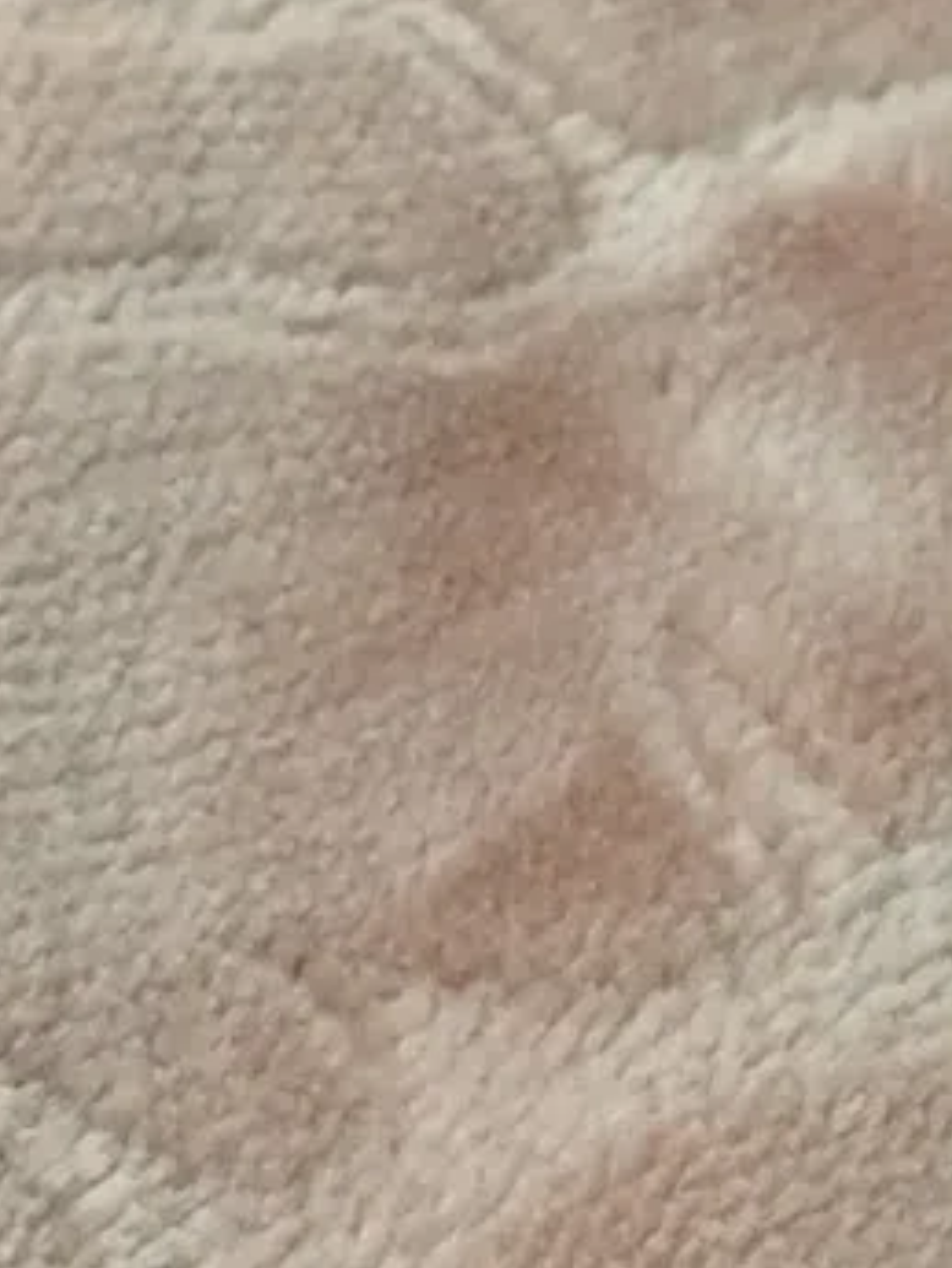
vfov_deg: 10.6
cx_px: 1794
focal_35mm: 186
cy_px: 663
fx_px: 6816
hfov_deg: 7.7
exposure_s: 1/33.3
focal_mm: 5.25
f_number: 1.75
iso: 2263
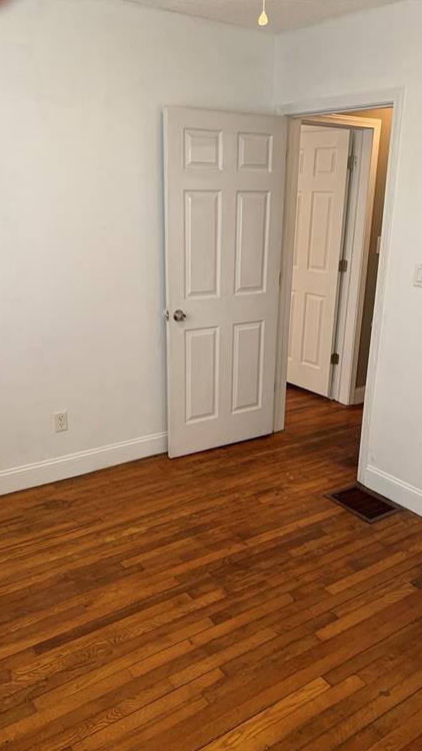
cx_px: 218
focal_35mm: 29
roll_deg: -0.1
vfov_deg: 66.1
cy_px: 382
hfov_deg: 40.2
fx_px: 577
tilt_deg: -17.5
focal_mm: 4.25
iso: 200
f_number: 1.8
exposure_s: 1/60
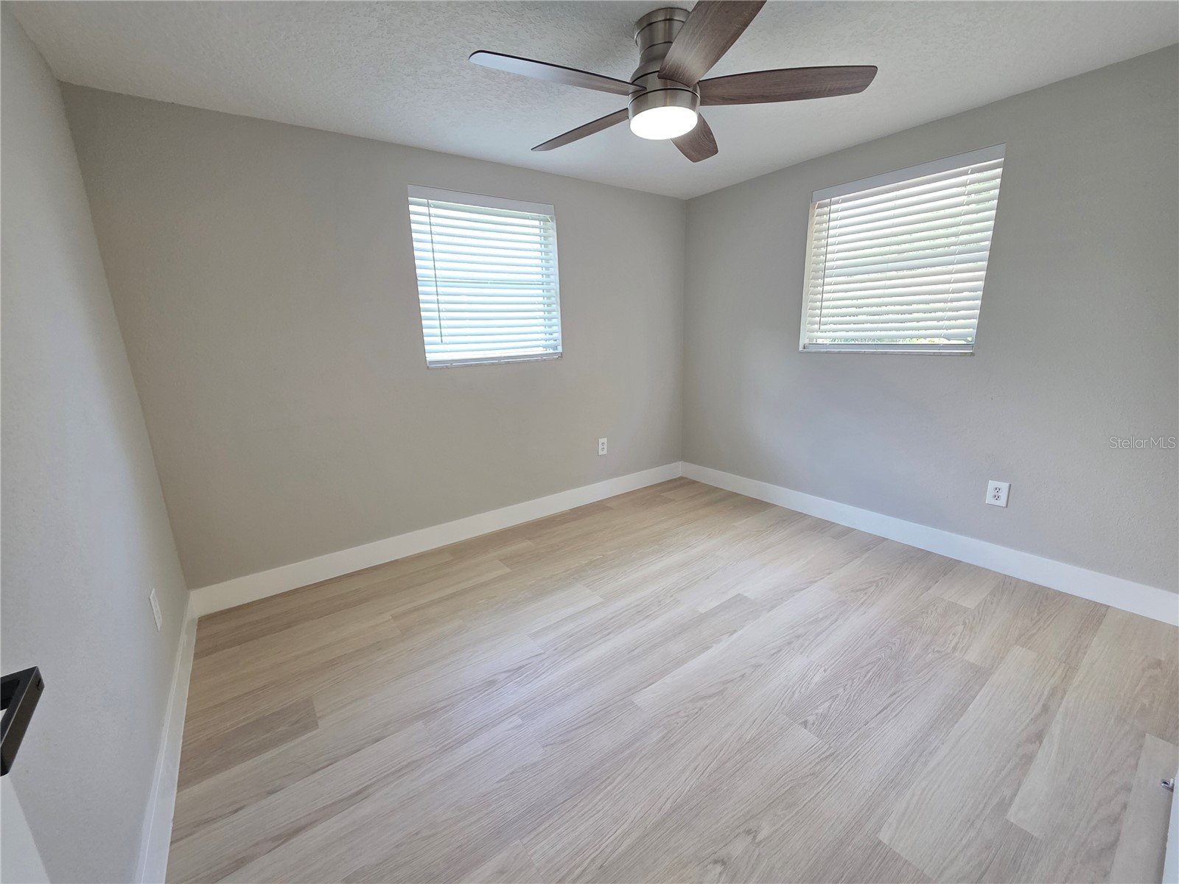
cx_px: 590
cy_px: 442
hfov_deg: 106.2
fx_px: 443
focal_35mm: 13
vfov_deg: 89.9
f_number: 1.9
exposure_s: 1/120
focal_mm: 2.2
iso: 200
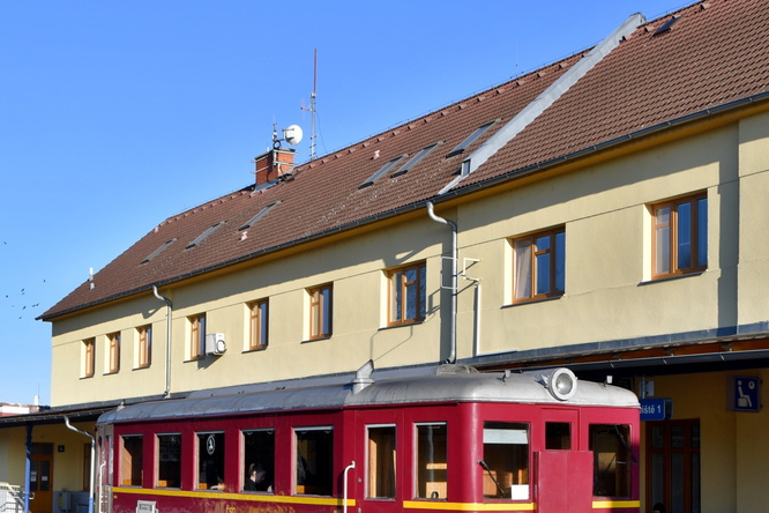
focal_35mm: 59
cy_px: 367
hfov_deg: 33.9
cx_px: 395
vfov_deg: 22.8
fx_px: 1260
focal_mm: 26
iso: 125
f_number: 10
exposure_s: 1/160
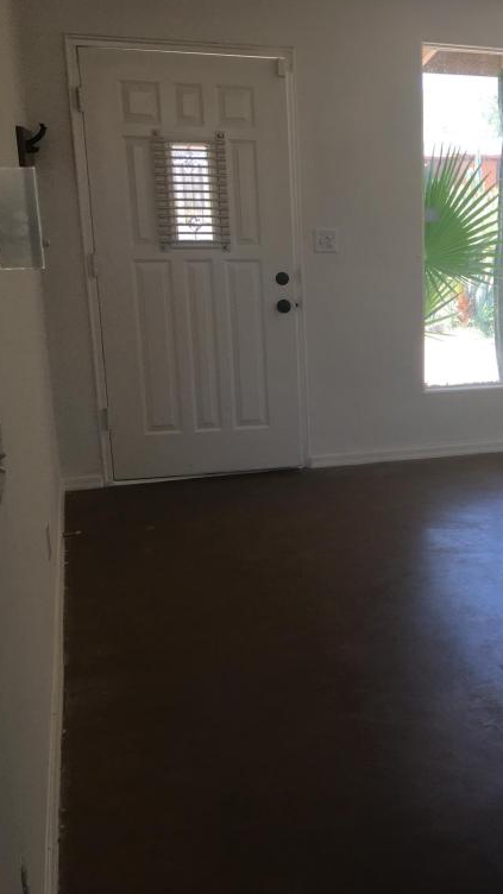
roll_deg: -1.1
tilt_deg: -13.5
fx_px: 1020
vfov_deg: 47.4
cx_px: 545
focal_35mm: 43
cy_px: 445
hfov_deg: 25.8
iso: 25
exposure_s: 1/100
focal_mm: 4.15
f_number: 2.2
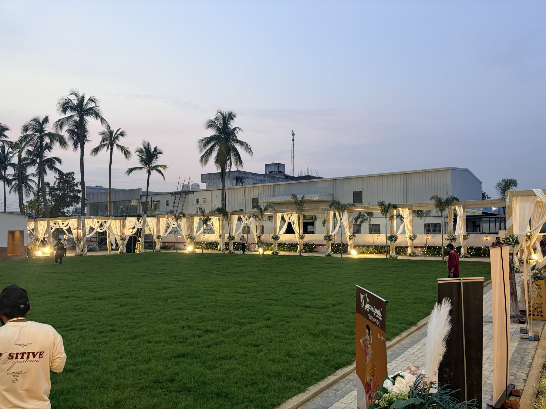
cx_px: 273
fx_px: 410
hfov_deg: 67.3
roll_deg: +2.0
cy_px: 204
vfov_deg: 53.1
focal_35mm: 26
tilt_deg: +3.4
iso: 64
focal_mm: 5.96
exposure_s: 1/50
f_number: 1.6
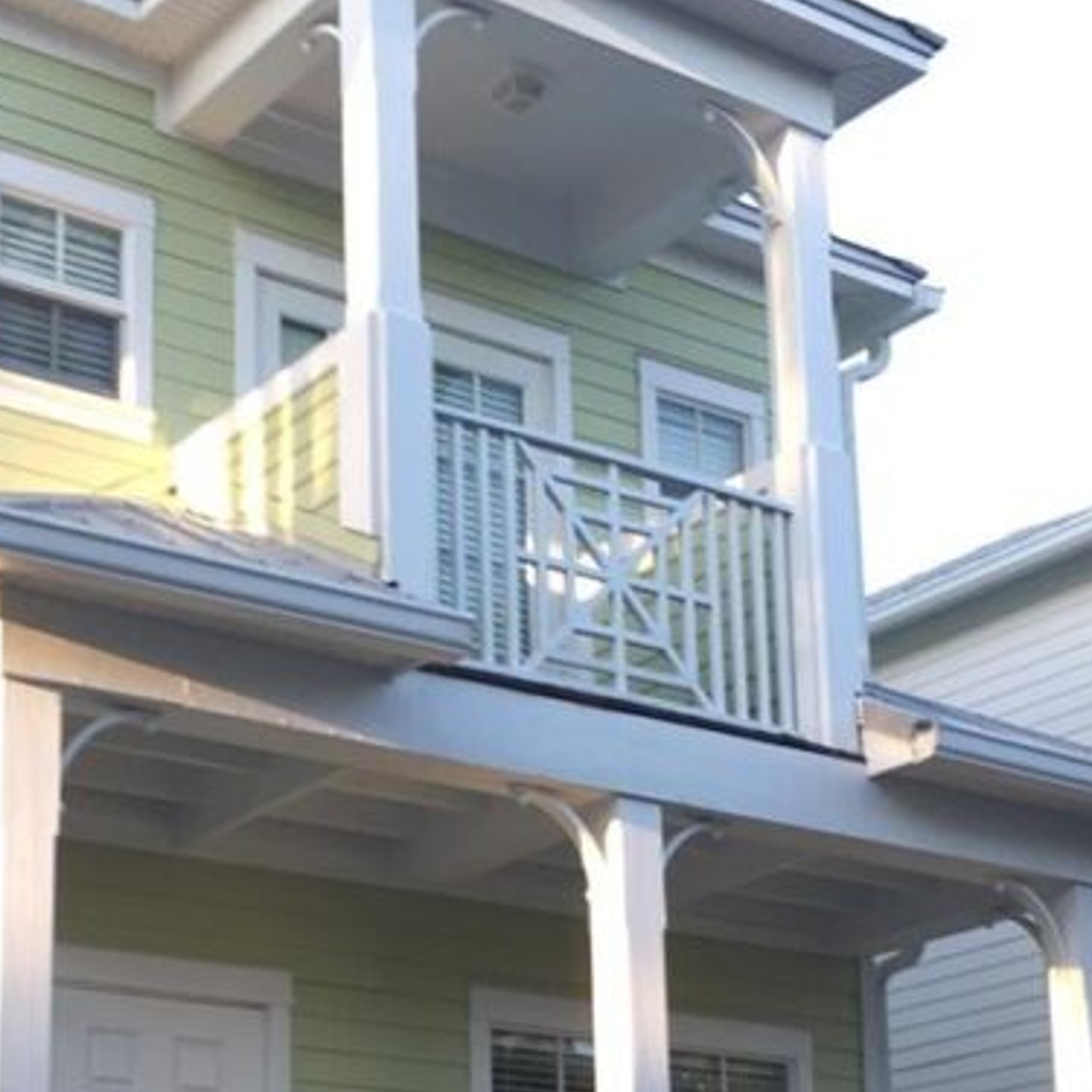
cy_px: 952
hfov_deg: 24.6
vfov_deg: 24.1
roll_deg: +1.3
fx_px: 2498
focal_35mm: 70
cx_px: 422
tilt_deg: +12.2
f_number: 2.2
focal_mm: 4.15
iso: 25
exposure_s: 1/120
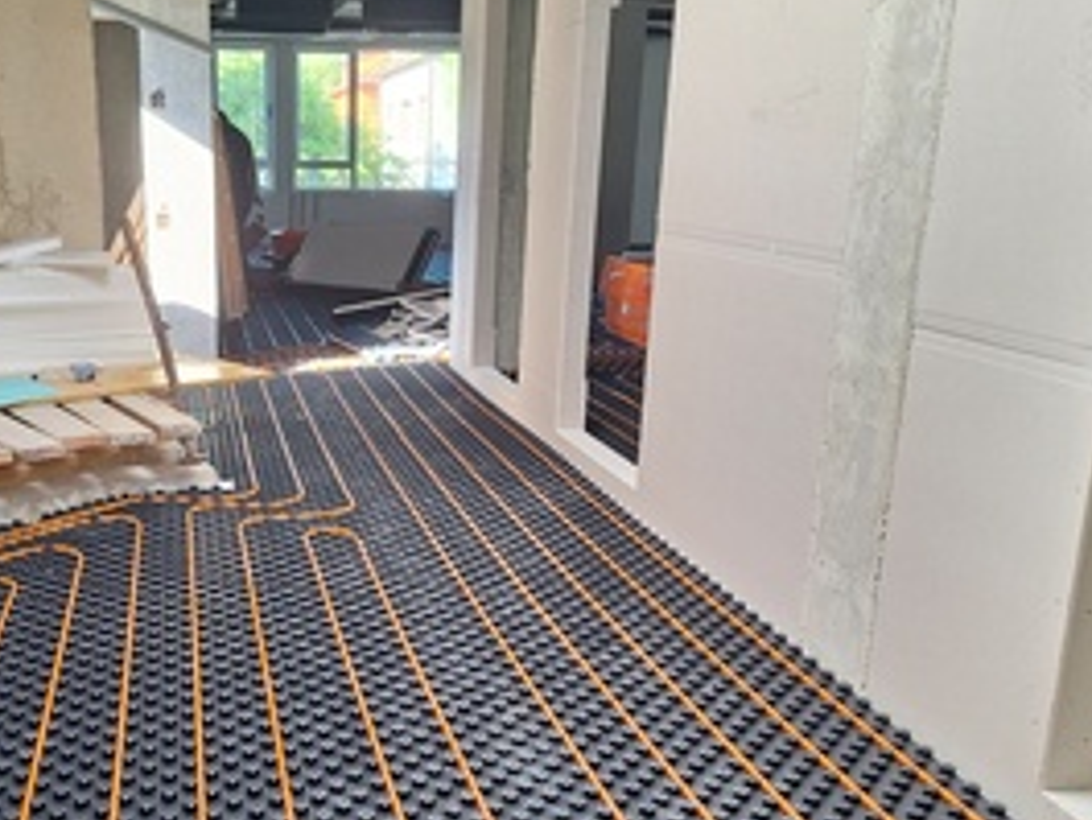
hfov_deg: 46.8
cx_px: 338
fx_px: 1231
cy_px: 532
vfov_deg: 36.5
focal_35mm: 39
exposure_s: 1/112
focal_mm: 5.54
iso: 40
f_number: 1.8
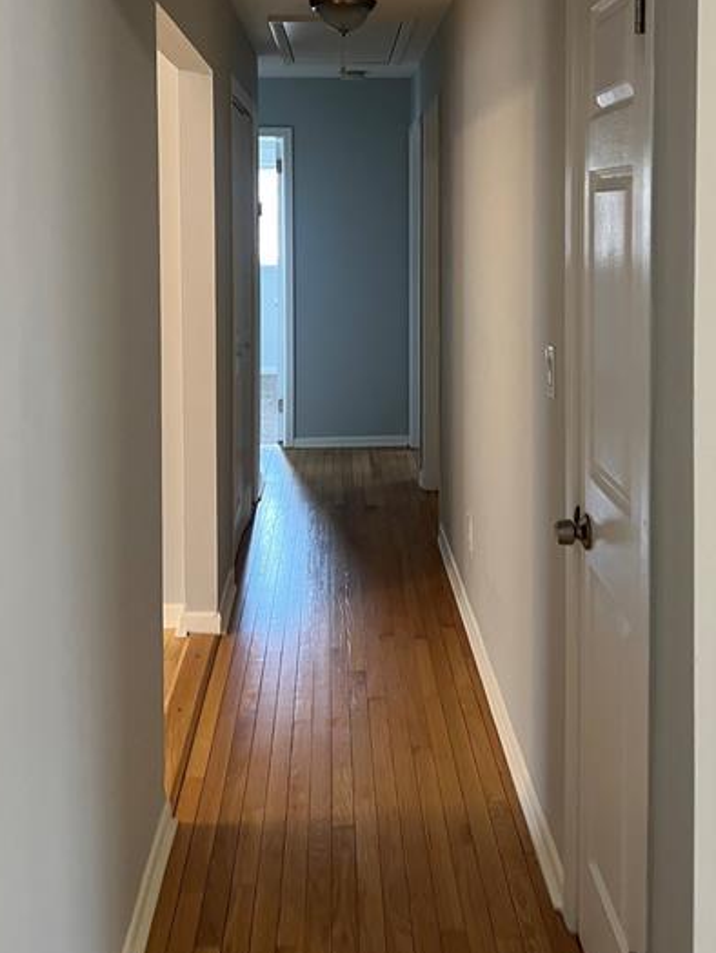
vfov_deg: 47.8
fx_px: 1048
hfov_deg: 37.7
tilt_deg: -4.2
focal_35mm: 38
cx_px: 382
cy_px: 283
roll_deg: -1.5
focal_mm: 5.7
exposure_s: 1/60
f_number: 1.5
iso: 160
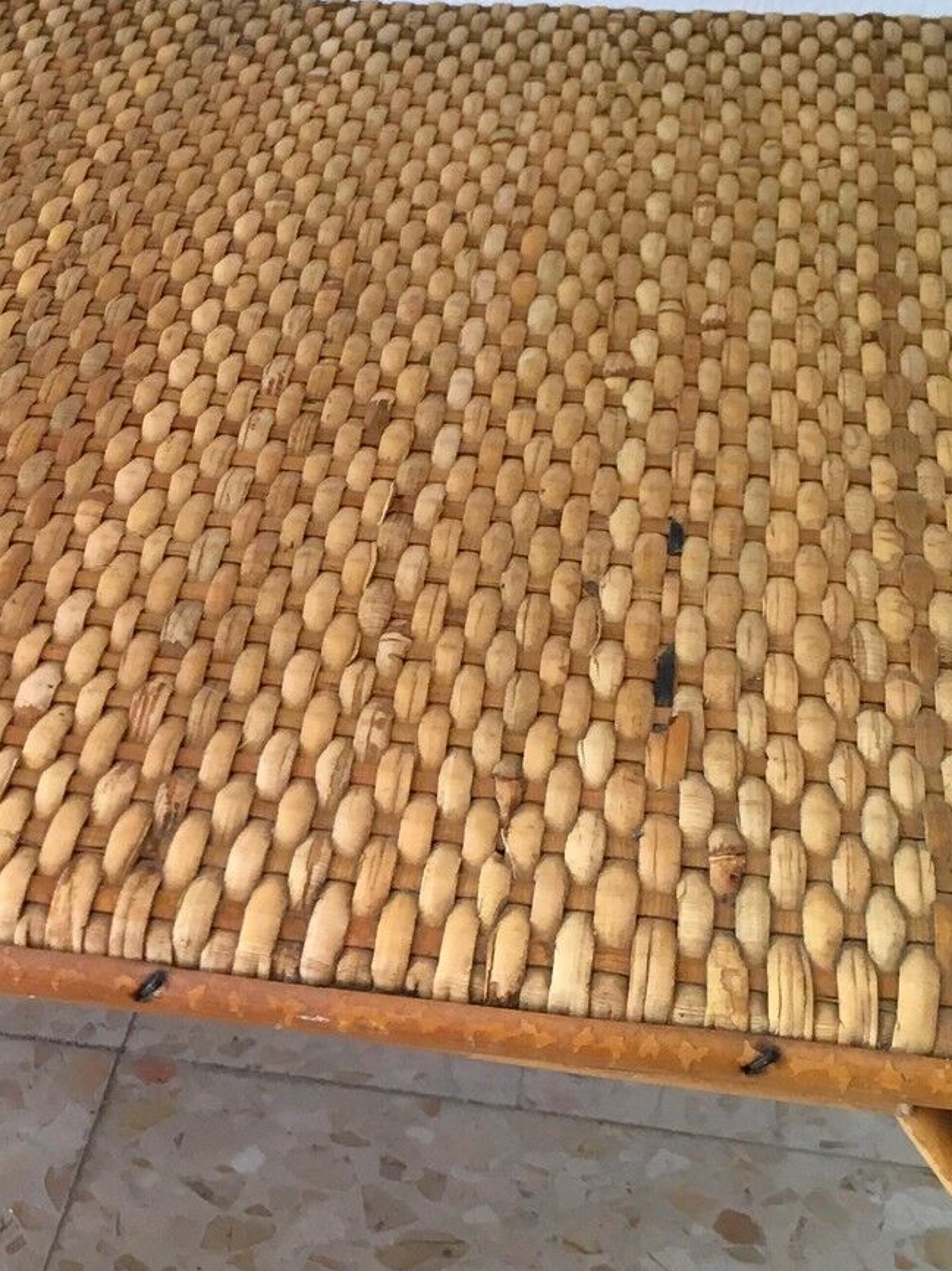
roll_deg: +2.6
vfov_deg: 29.0
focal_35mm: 67
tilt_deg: -32.1
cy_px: 631
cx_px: 116
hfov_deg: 21.5
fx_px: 2458
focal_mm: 4.15
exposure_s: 1/30
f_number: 2.2
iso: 32
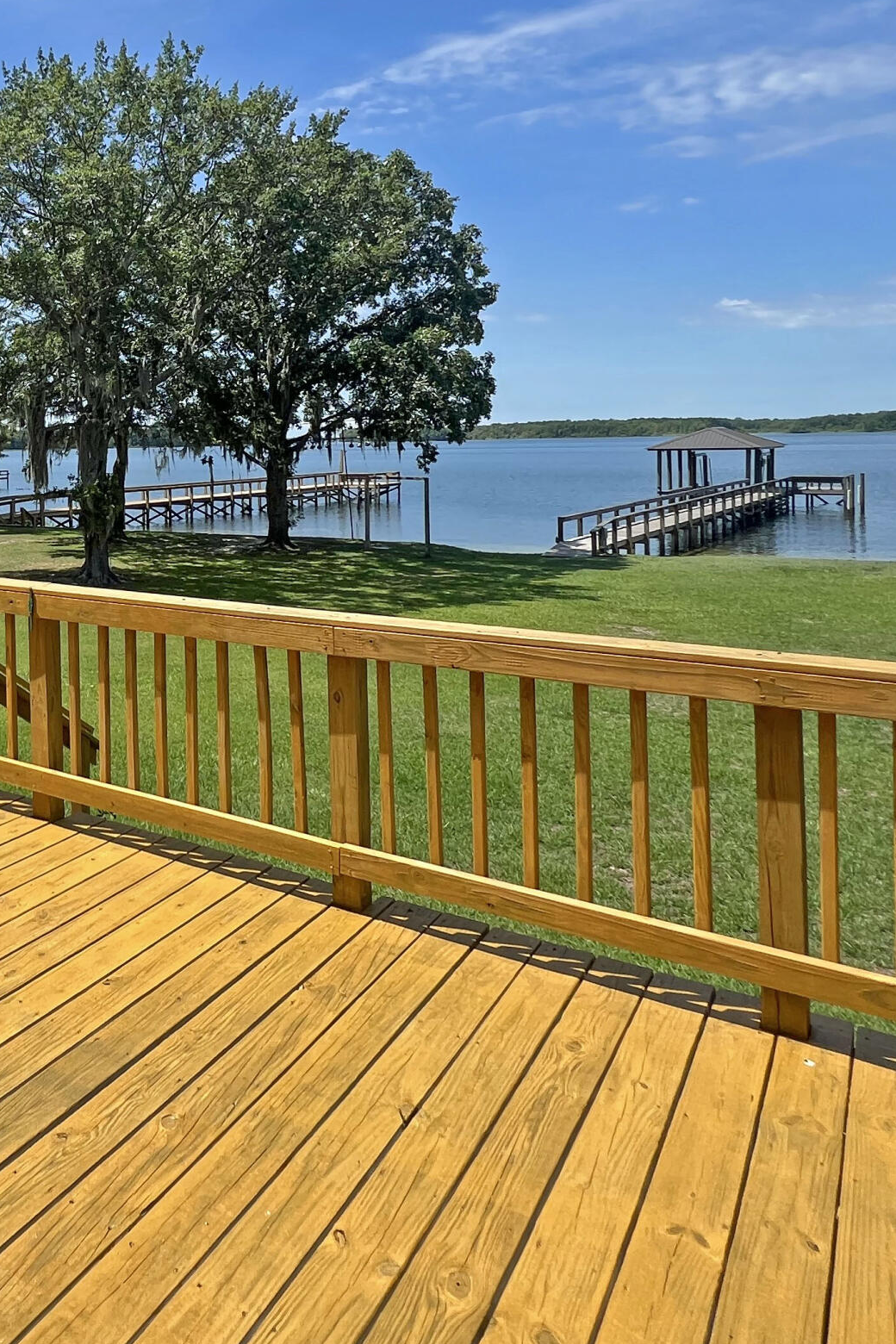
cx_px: -1
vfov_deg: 67.7
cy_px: 461
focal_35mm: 26
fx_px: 971
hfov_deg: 42.7
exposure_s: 1/911
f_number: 1.8
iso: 32
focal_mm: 1.57
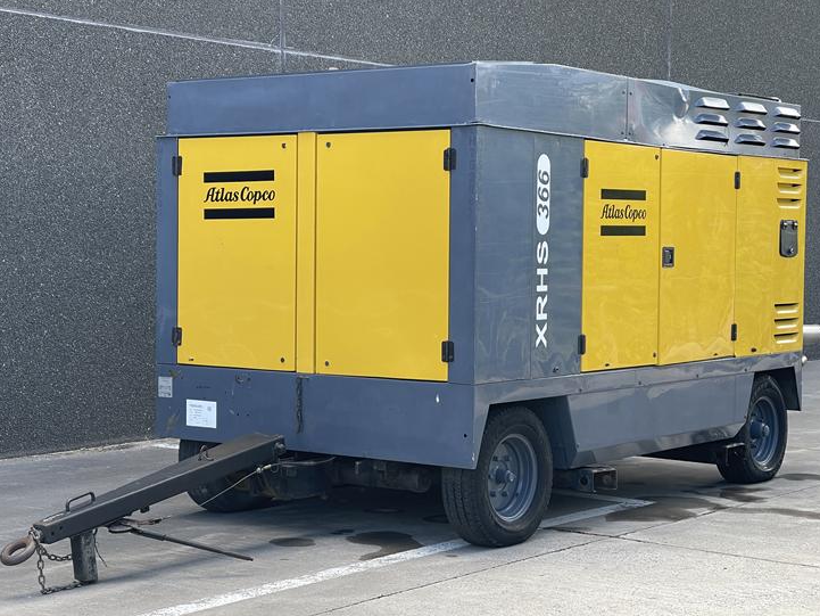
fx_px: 1682
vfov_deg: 20.7
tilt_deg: -2.1
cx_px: 416
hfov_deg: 27.4
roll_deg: +0.1
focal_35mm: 71
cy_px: 320
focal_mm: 7.5
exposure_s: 1/141
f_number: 2.2
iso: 20
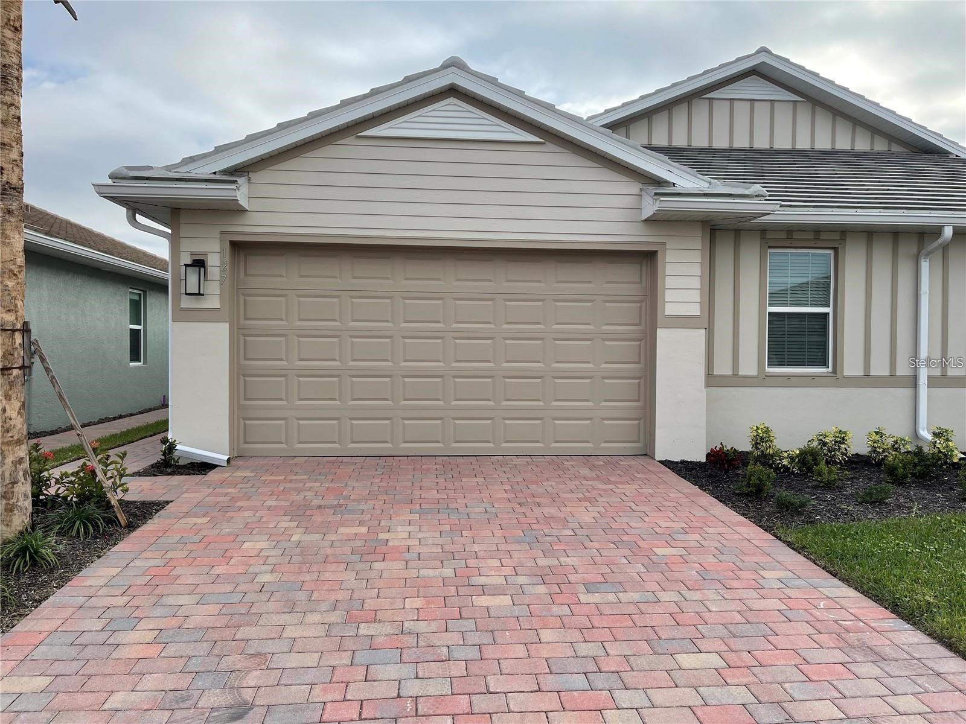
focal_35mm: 26
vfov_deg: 53.1
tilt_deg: -1.2
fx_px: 726
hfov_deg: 67.3
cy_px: 362
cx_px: 483
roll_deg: -0.7
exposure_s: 1/2247
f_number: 1.6
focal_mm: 5.1
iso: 32
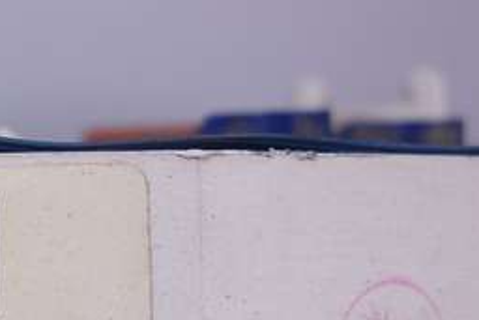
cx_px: -187
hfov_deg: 20.7
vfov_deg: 15.4
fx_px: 1158
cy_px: 326
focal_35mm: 87
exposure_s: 1/100
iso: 125
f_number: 2.8
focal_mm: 10.63
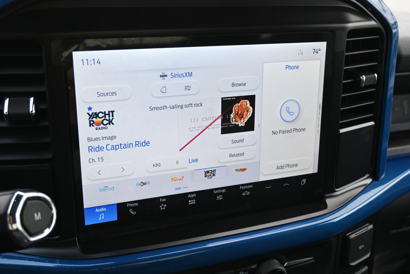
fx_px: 470
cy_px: 137
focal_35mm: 41
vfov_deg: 32.4
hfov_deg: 47.1
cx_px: 205
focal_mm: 27.5
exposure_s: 1/200
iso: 400
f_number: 4.5
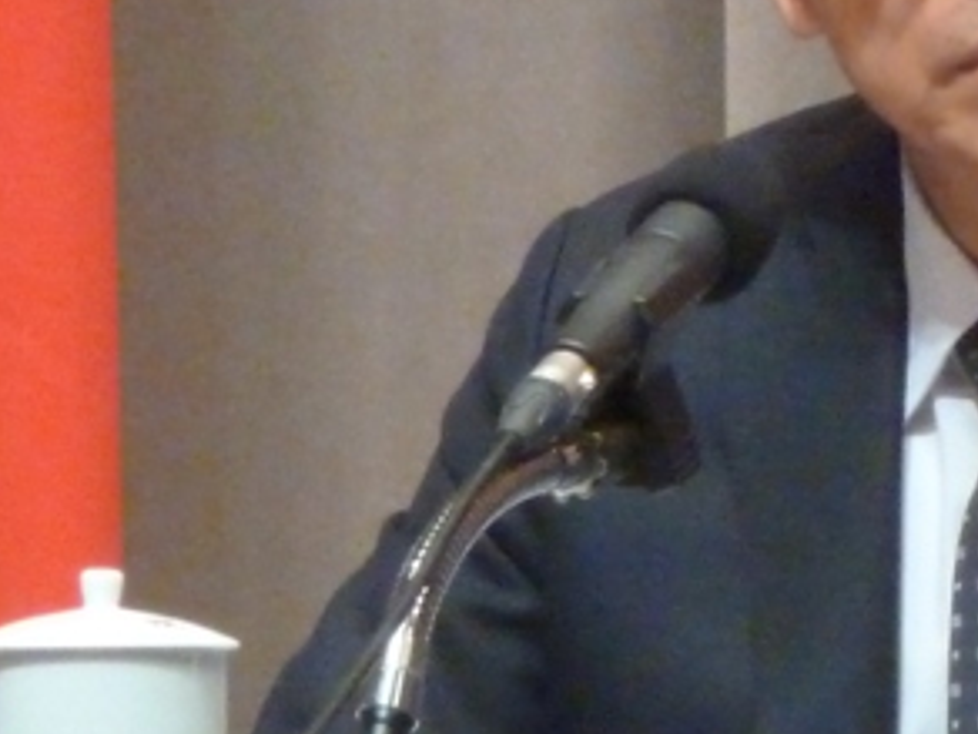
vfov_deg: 1.2
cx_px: 722
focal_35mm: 1277
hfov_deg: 1.6
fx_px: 36079
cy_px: 184
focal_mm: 49.2
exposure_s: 1/50
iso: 800
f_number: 4.9
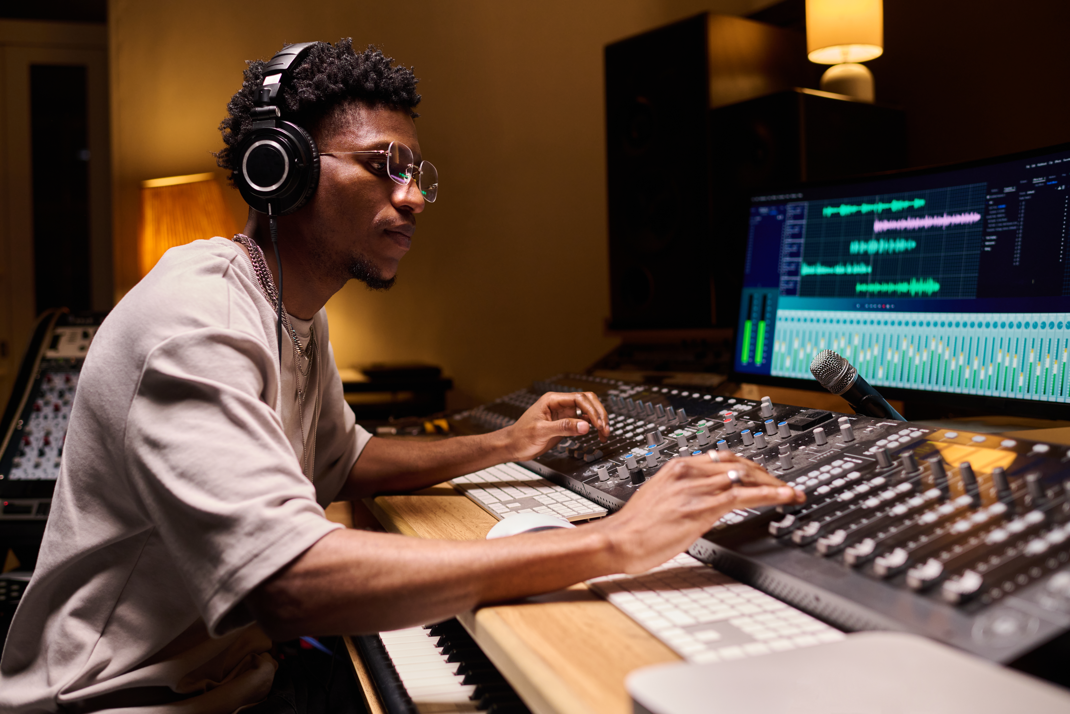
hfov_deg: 54.4
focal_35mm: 35
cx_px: 535
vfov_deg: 37.9
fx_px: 1040
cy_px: 357
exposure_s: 1/160
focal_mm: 35
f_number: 2.8
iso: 800
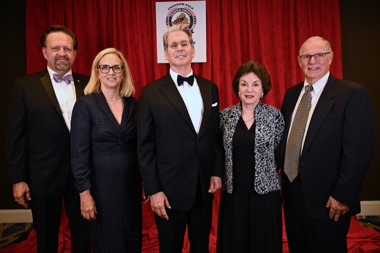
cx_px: 190
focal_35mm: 29
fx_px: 306
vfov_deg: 44.9
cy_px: 126
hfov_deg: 63.7
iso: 640
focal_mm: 29
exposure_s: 1/125
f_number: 4
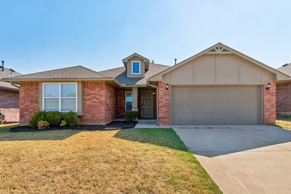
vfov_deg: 64.6
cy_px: 97
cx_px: 145
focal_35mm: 19
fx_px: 154
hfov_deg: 86.9
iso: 100
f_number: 9
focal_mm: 12
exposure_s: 1/640
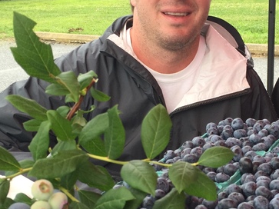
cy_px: 153
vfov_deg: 22.7
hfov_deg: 29.7
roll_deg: +1.1
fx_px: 516
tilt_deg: -18.7
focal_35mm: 64
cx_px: 214
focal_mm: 4.15
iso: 32
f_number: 2.2
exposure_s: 1/218
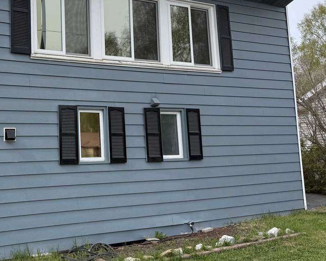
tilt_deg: +7.2
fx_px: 396
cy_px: 104
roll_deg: +1.9
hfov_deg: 41.9
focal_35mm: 41
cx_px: 45
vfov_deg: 36.4
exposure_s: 1/3425
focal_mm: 6.76
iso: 80
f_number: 1.78
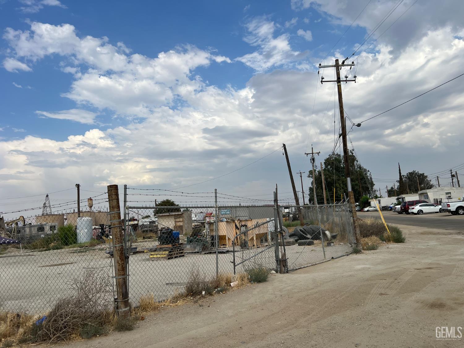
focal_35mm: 26
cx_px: 232
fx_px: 349
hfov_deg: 67.3
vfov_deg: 53.1
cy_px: 174
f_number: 1.5
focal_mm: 5.7
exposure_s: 1/5587
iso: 50
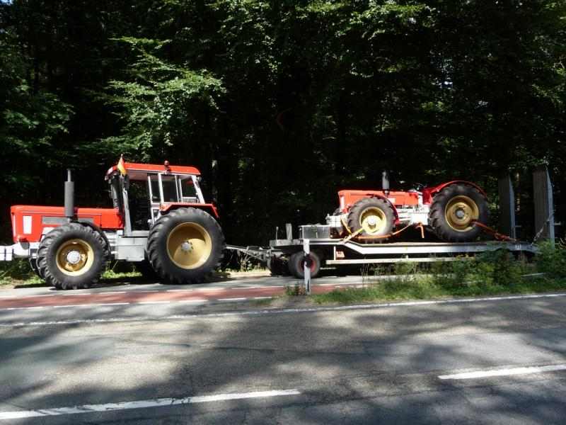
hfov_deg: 56.8
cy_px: 212
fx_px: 523
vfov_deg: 44.2
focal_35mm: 32
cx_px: 283
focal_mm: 5.3
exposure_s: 1/320
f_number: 3.5
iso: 100
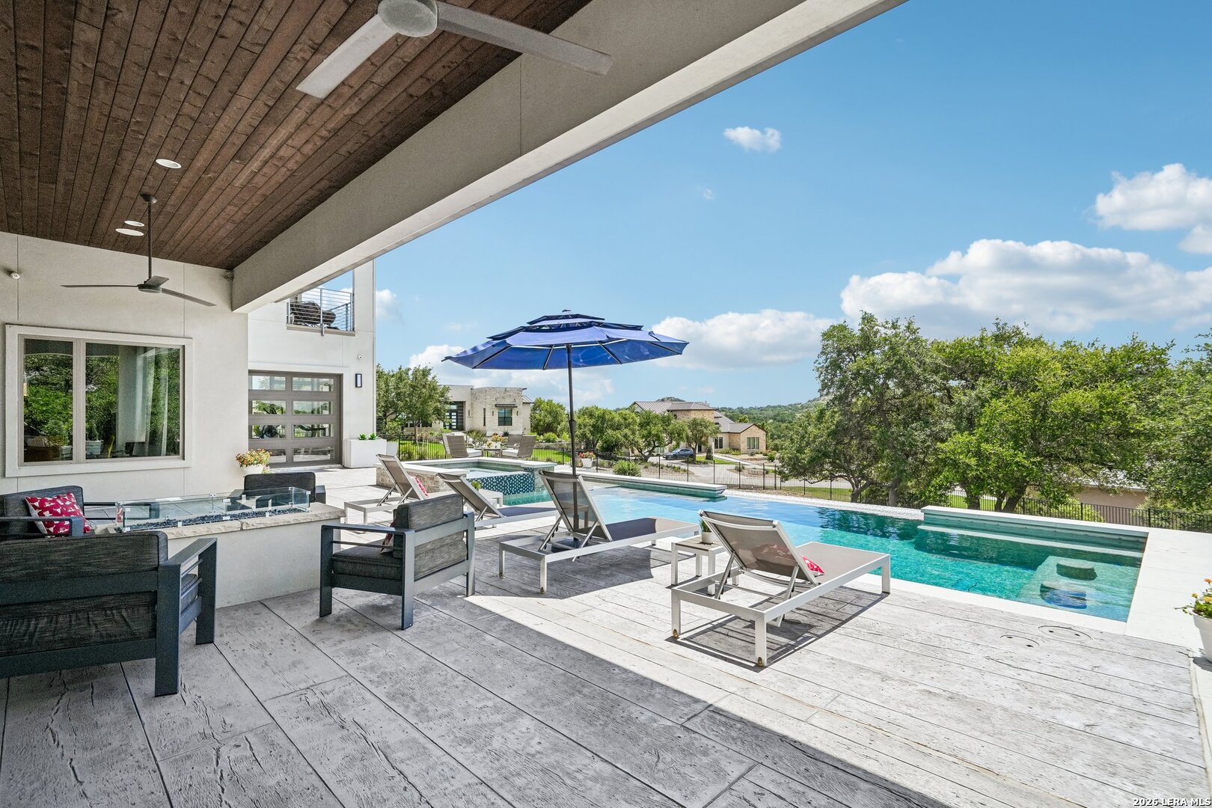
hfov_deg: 96.7
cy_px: 404
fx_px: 539
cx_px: 606
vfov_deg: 73.7
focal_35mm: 16
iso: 800
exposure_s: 1/2500
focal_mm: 16
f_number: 8
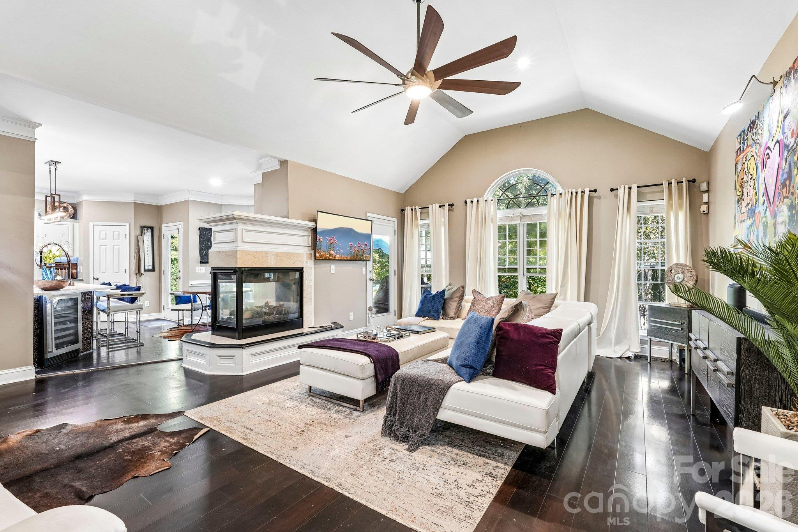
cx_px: 399
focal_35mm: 16
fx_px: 355
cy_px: 266
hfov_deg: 96.7
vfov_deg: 73.7
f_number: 8
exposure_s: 1/3.33
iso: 400
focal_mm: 16
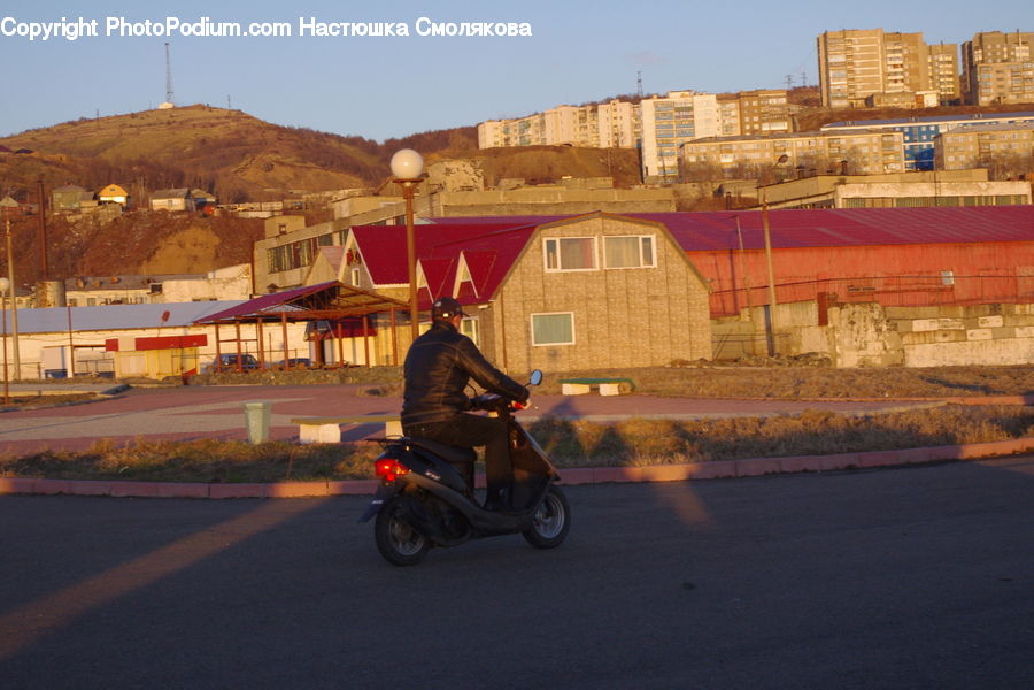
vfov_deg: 21.2
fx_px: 1838
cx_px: 517
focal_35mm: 64
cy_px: 345
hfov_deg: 31.4
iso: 800
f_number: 7.1
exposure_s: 1/640
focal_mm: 42.5
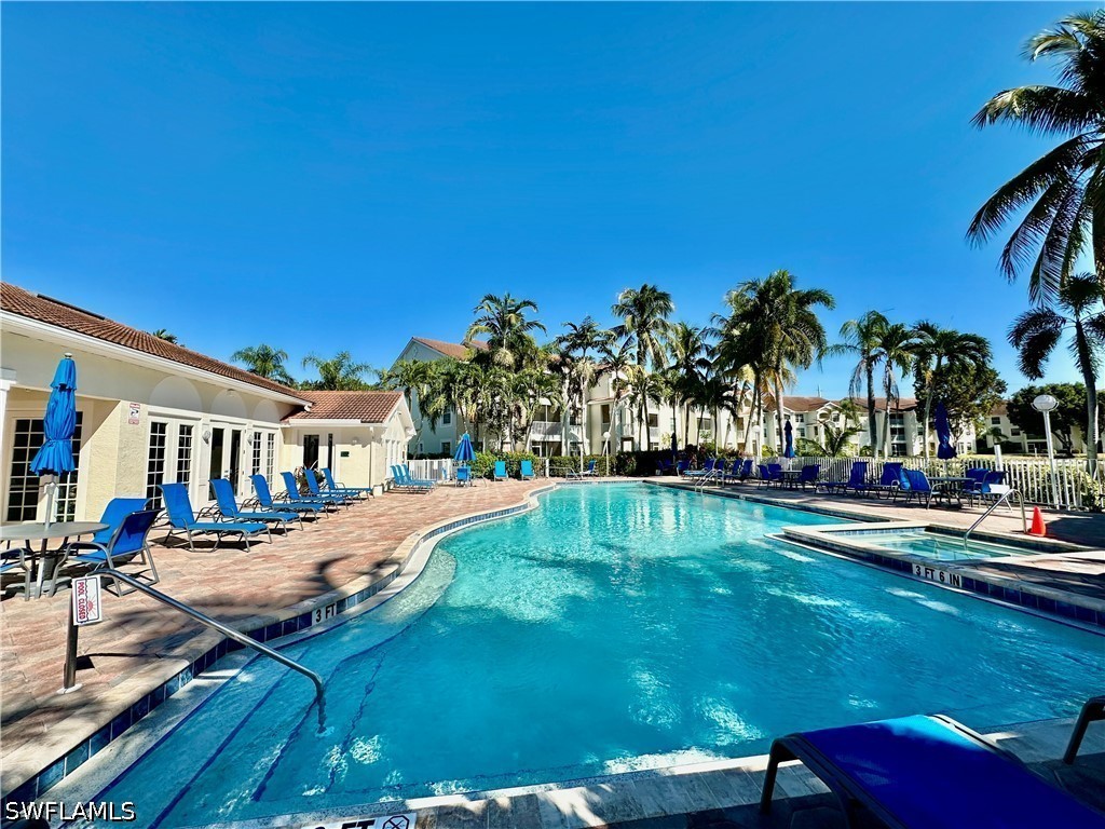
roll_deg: +0.8
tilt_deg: +4.9
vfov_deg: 85.7
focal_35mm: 14
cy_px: 414
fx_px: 447
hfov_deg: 102.1
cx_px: 552
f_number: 2.2
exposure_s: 1/2564
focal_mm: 2.22
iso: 50
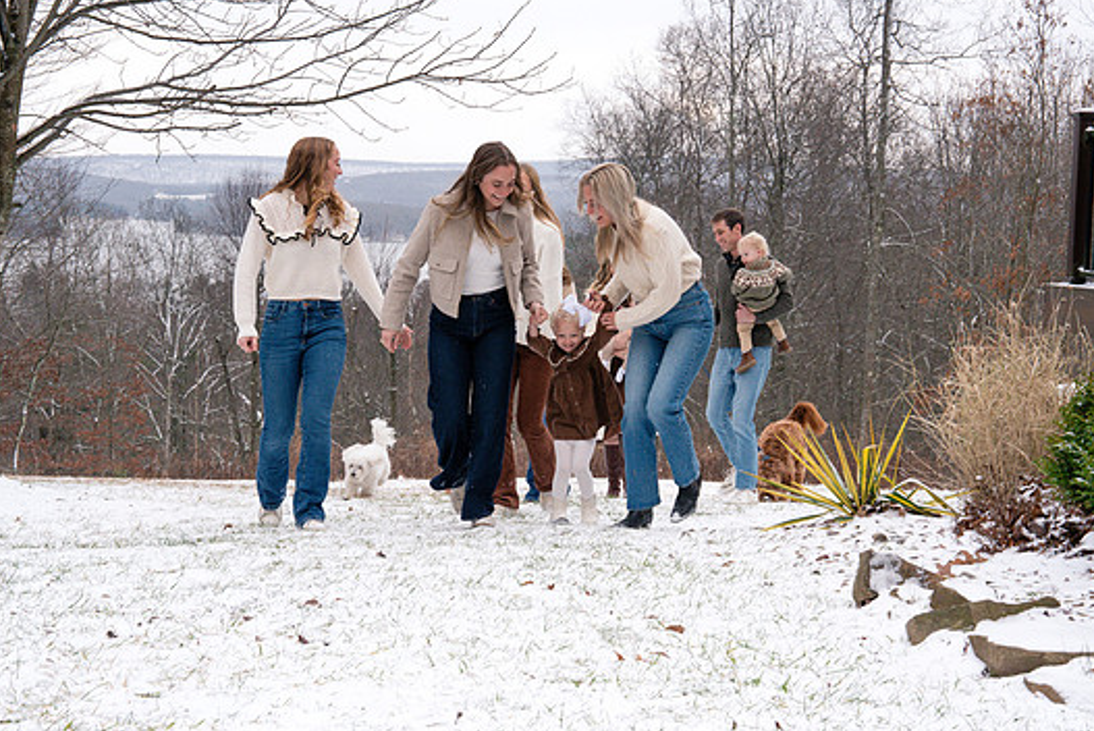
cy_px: 389
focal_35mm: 77
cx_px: 546
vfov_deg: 17.7
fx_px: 2341
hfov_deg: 26.3
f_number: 13
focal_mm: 70
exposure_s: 1/250
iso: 800
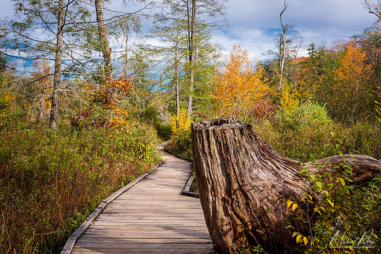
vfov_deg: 34.5
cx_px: 194
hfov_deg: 50.0
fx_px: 409
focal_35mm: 39
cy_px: 125
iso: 100
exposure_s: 1/60
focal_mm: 38
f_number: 13
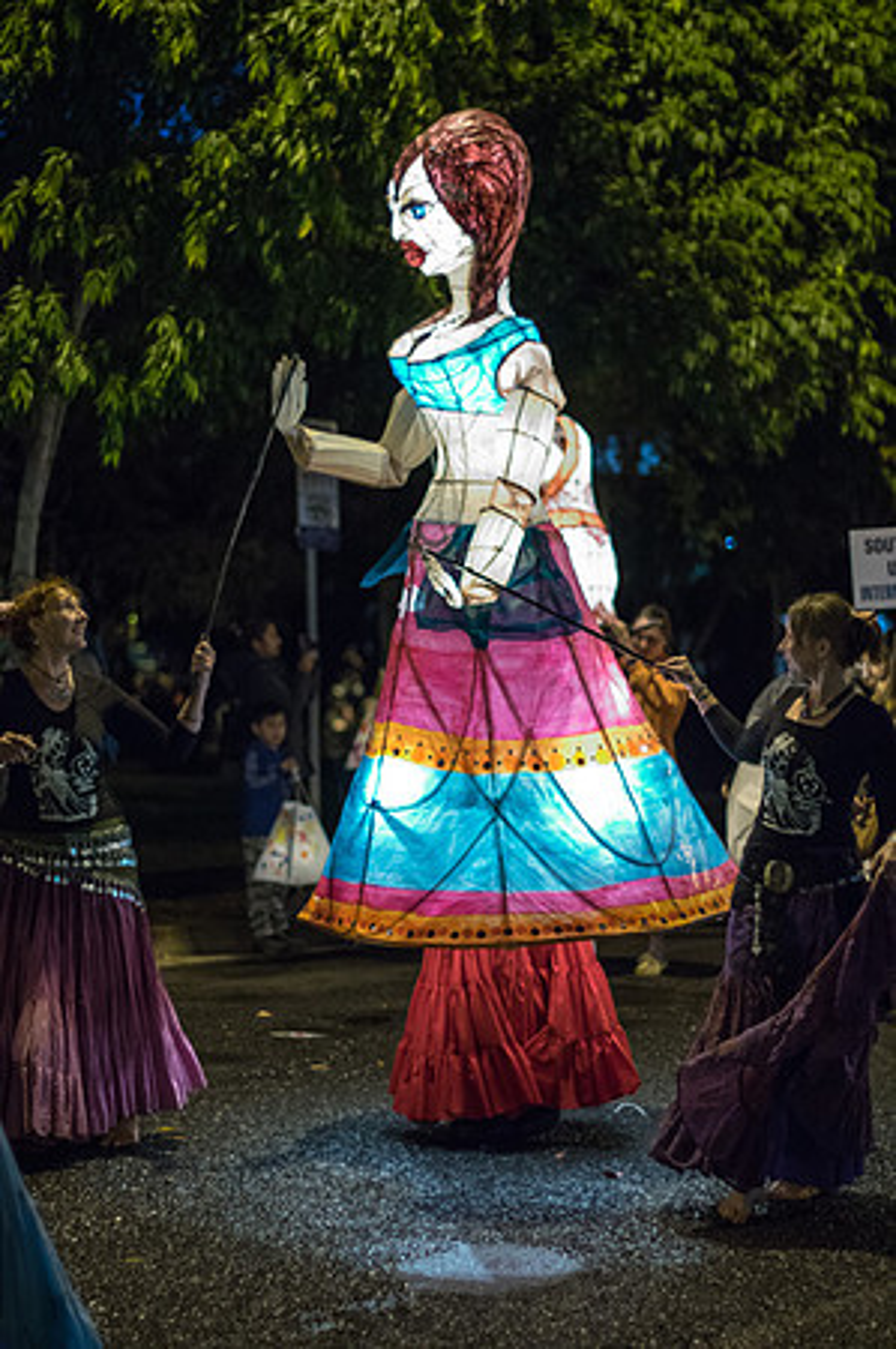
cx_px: 448
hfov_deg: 18.1
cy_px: 674
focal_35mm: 75
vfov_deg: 27.0
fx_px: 2806
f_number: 1.8
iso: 2000
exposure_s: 1/100
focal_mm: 50
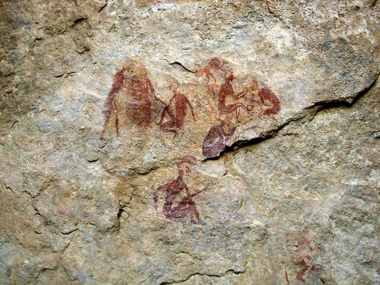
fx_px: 560
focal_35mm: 51
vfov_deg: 28.6
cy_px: 142
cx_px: 190
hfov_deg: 37.5
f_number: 3.2
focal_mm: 10.6
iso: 64
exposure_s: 1/132
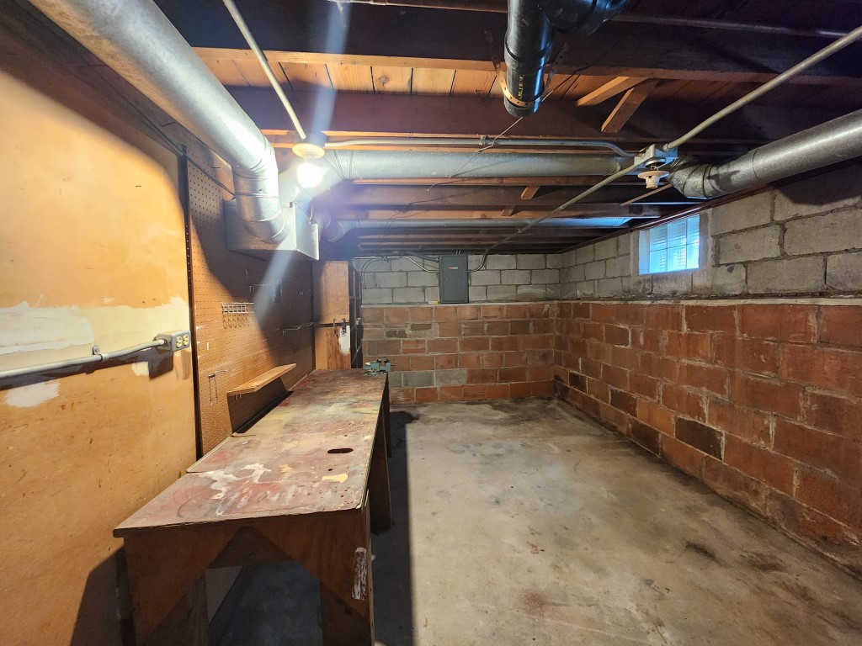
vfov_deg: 89.9
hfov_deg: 106.2
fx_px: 324
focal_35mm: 13
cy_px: 323
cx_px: 431
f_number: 2.2
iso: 1000
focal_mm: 2.2
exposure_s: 1/24
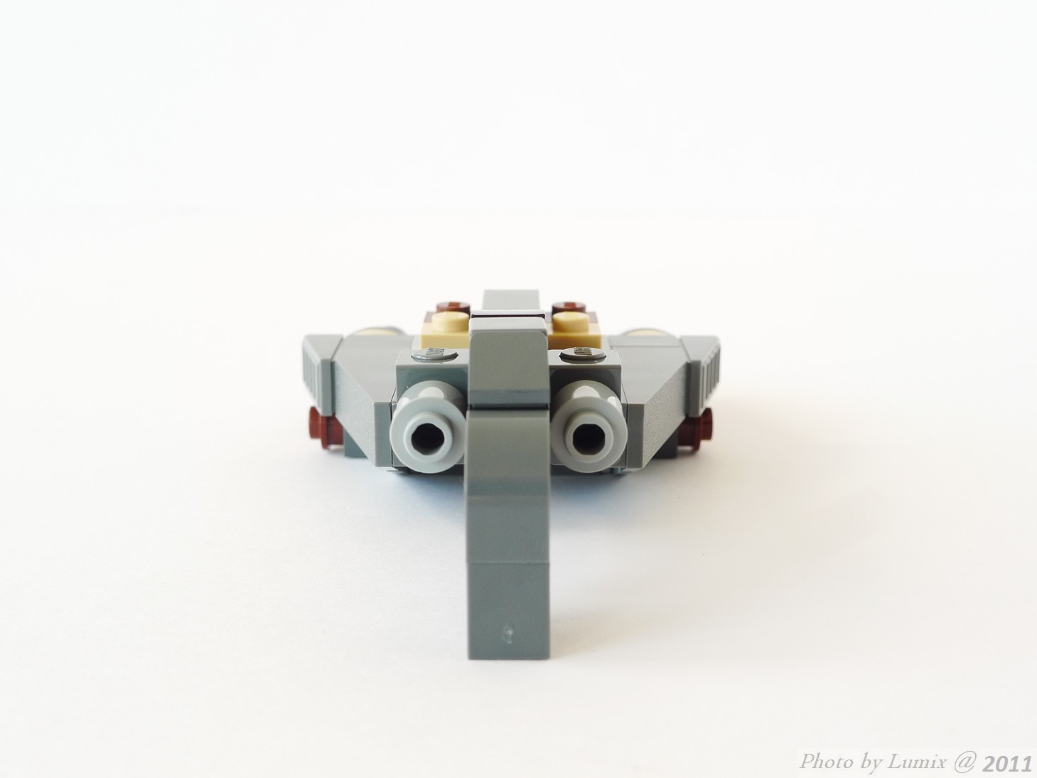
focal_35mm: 52
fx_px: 1558
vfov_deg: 28.0
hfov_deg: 36.8
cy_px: 389
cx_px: 518
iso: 80
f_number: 5
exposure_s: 1/20
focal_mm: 11.1
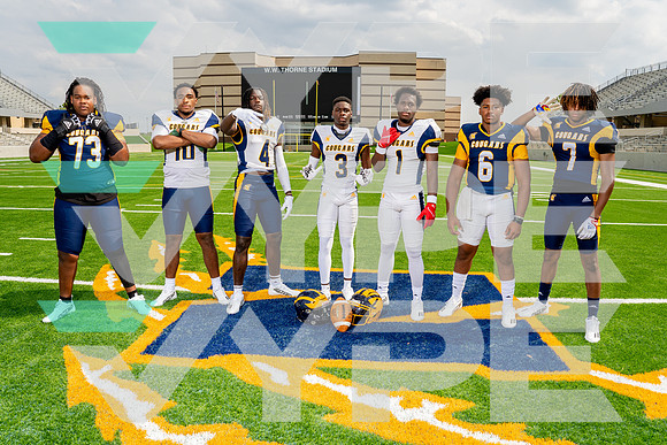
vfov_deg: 52.9
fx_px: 448
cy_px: 222
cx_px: 334
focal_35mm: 24
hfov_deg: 73.4
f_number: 8
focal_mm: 23
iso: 100
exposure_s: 1/250
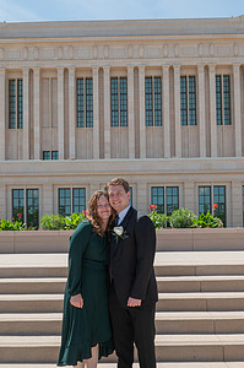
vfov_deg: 52.8
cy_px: 223
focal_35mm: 36
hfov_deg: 36.8
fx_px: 367
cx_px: 118
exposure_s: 1/800
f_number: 7.1
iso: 320
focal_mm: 24
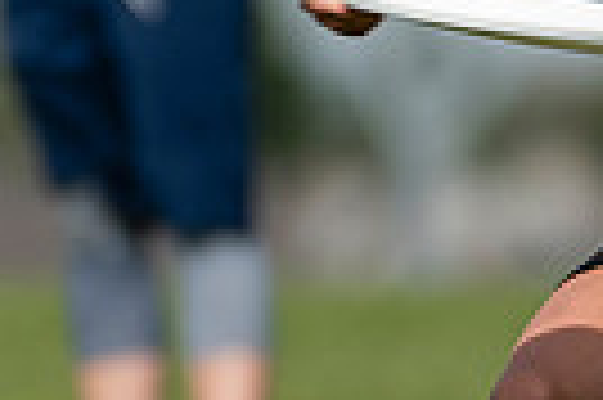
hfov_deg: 0.6
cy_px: 122
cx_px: 816
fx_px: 55994
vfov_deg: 0.4
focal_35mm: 3347
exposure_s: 1/1250
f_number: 4
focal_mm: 330
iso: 100
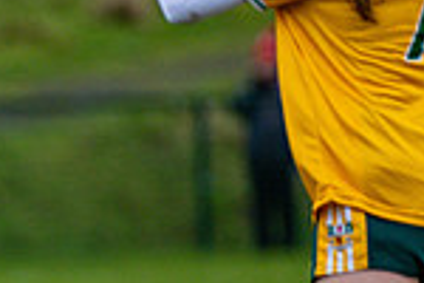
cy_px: 252
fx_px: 12672
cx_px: -506
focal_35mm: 1076
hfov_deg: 1.9
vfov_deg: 1.3
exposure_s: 1/1000
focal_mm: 240
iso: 1400
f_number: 2.8
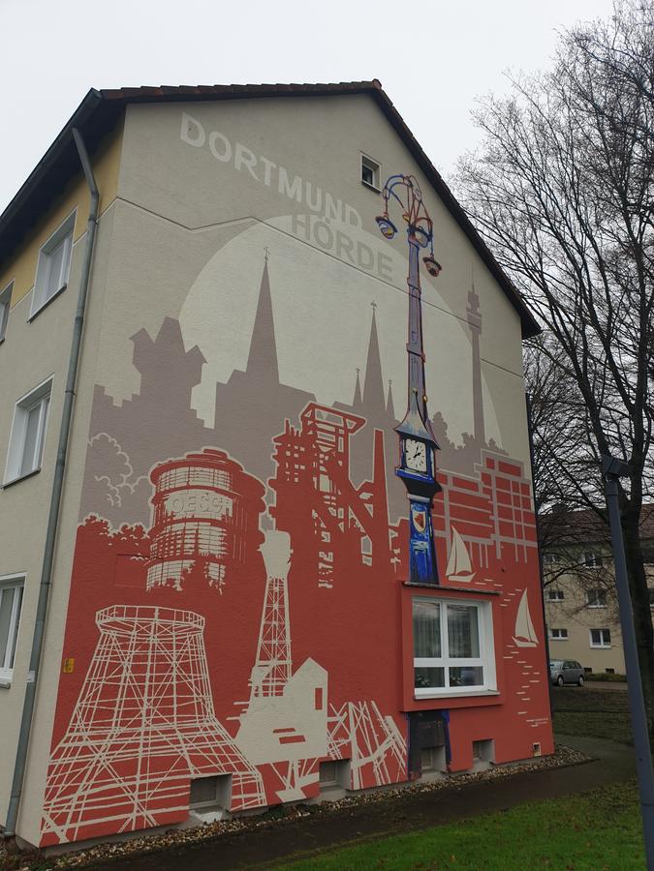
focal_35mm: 26
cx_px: 327
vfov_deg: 67.3
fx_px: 655
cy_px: 436
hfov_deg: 53.1
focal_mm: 4.3
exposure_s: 1/114
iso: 50
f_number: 2.4
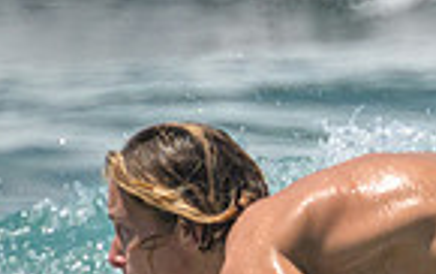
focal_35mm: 4167
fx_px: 49572
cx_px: 717
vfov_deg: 0.3
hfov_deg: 0.5
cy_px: 403
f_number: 11
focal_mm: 800
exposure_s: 1/2000
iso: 560
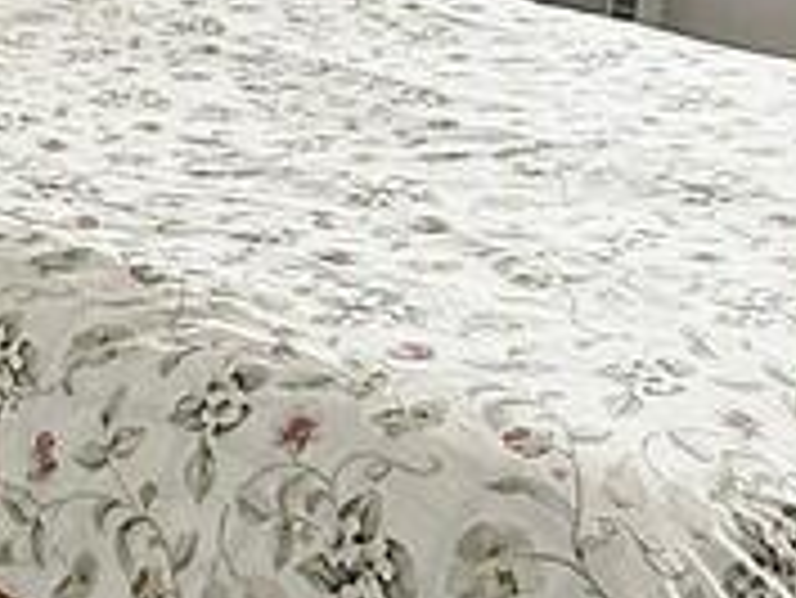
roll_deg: -0.6
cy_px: -216
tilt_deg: -6.4
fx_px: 1864
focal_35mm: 81
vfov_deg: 17.0
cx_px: 211
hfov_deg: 23.9
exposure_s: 1/99
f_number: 2.2
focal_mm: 2.22
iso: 320
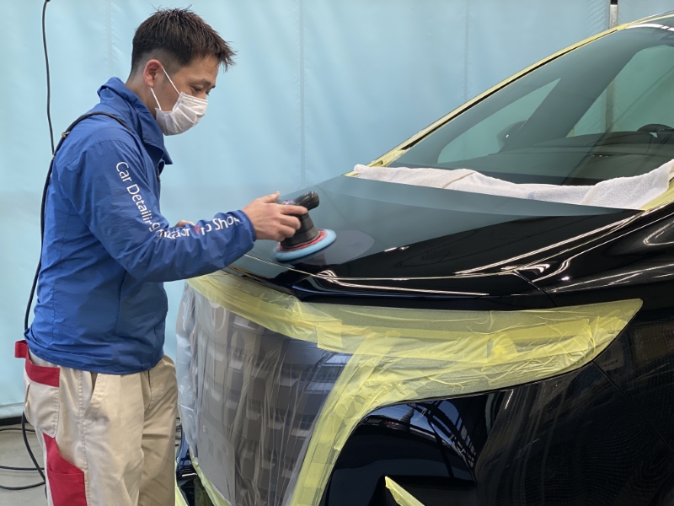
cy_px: 253
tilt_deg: -7.6
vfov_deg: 28.0
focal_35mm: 52
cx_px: 337
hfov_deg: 36.8
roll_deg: +0.1
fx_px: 1012
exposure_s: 1/100
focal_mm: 6
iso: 64
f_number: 2
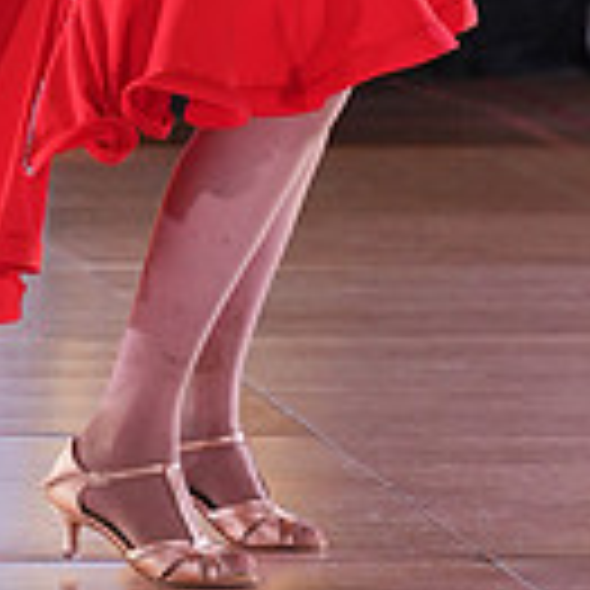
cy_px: -216
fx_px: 6846
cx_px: 601
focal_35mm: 355
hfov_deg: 4.9
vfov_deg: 4.9
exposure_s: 1/400
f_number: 4
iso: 2000
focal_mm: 94
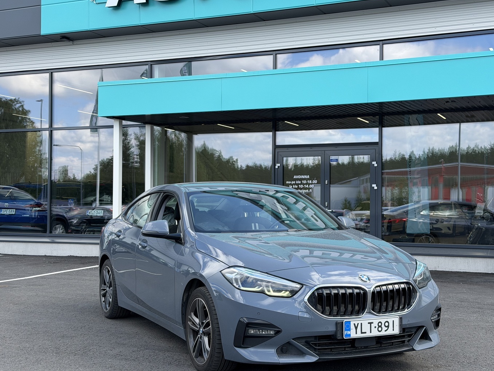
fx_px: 728
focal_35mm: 51
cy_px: 189
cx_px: 256
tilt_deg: +1.2
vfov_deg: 28.6
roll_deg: -1.2
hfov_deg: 37.5
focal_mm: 6.76
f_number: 1.78
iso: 64
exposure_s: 1/1027
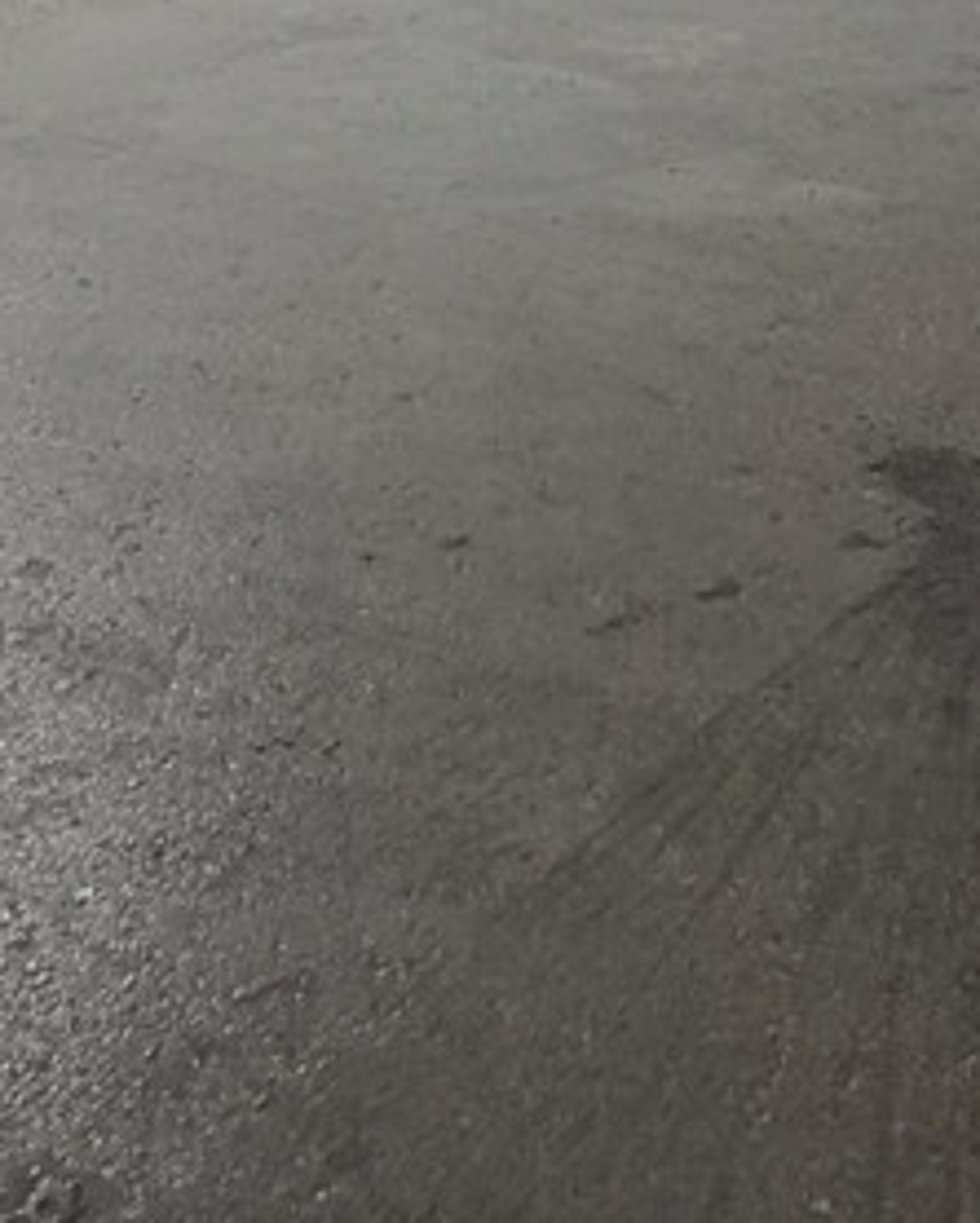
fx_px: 2752
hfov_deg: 19.5
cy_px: -150
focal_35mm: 76
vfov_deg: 23.4
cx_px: 1029
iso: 800
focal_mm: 3.95
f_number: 1.8
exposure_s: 1/25
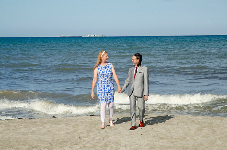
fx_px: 661
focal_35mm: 105
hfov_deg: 19.5
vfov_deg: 13.0
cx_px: 114
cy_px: 75
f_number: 10
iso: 100
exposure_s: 1/250
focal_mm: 70
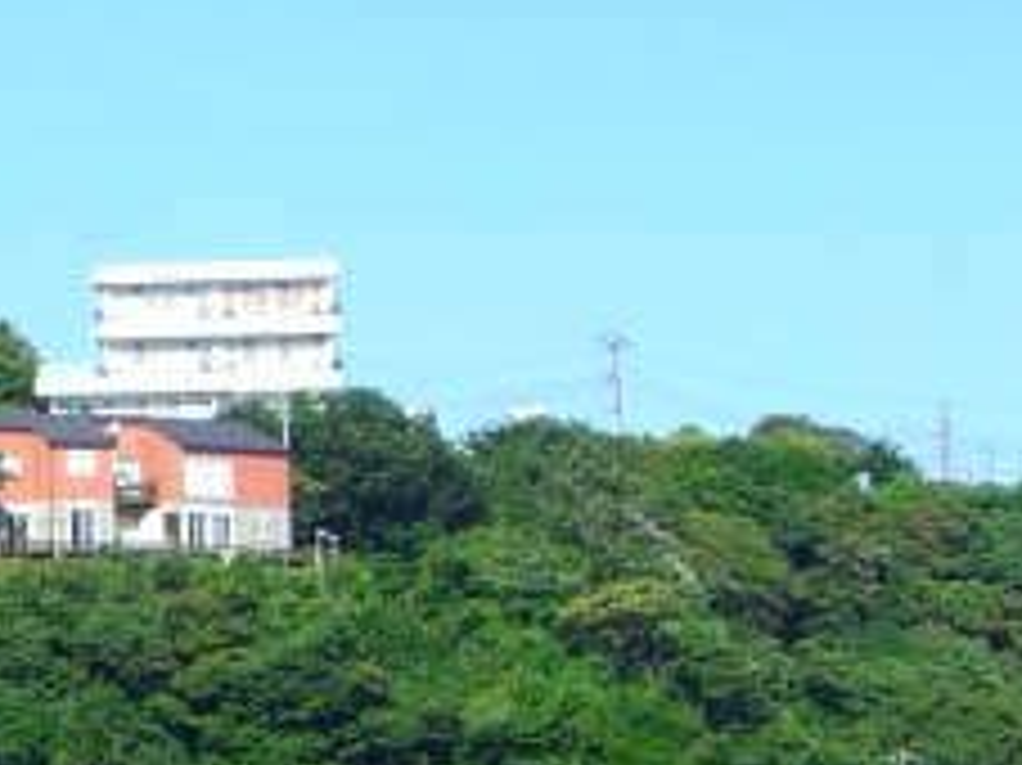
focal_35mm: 223
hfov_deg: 8.8
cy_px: 666
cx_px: -221
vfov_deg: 6.6
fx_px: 6580
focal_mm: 12.8
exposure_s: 1/200
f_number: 6.5
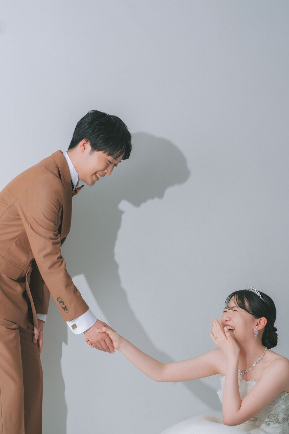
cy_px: 217
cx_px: 144
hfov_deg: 18.2
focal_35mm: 75
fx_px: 903
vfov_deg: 27.0
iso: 100
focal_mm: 50
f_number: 3.6
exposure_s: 1/250
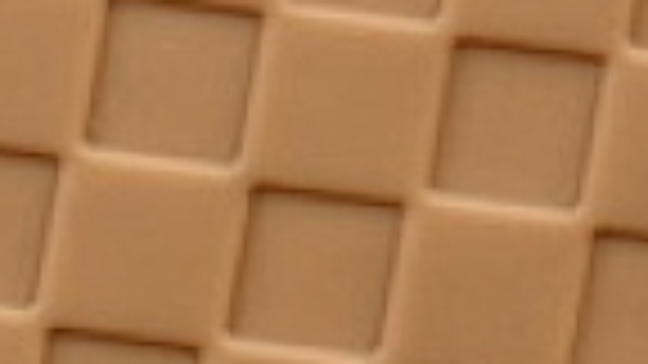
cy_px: -373
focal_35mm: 591
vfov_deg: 2.1
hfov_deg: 3.6
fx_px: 10155
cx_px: -864
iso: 160
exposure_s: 1/50
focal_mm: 50
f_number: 6.3
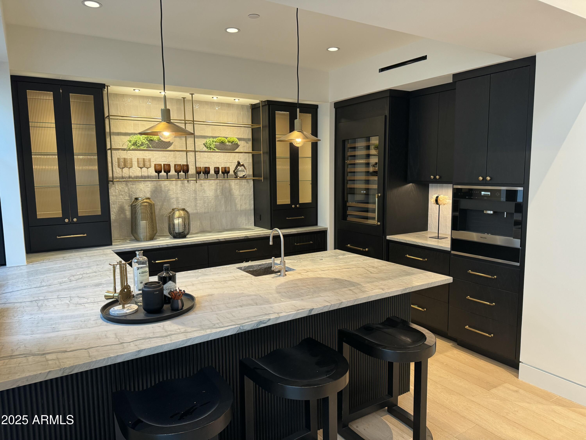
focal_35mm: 24
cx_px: 293
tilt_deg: -7.3
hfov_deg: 71.6
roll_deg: +0.4
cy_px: 220
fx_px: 406
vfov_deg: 56.8
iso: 200
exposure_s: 1/60
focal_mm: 6.76
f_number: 1.78
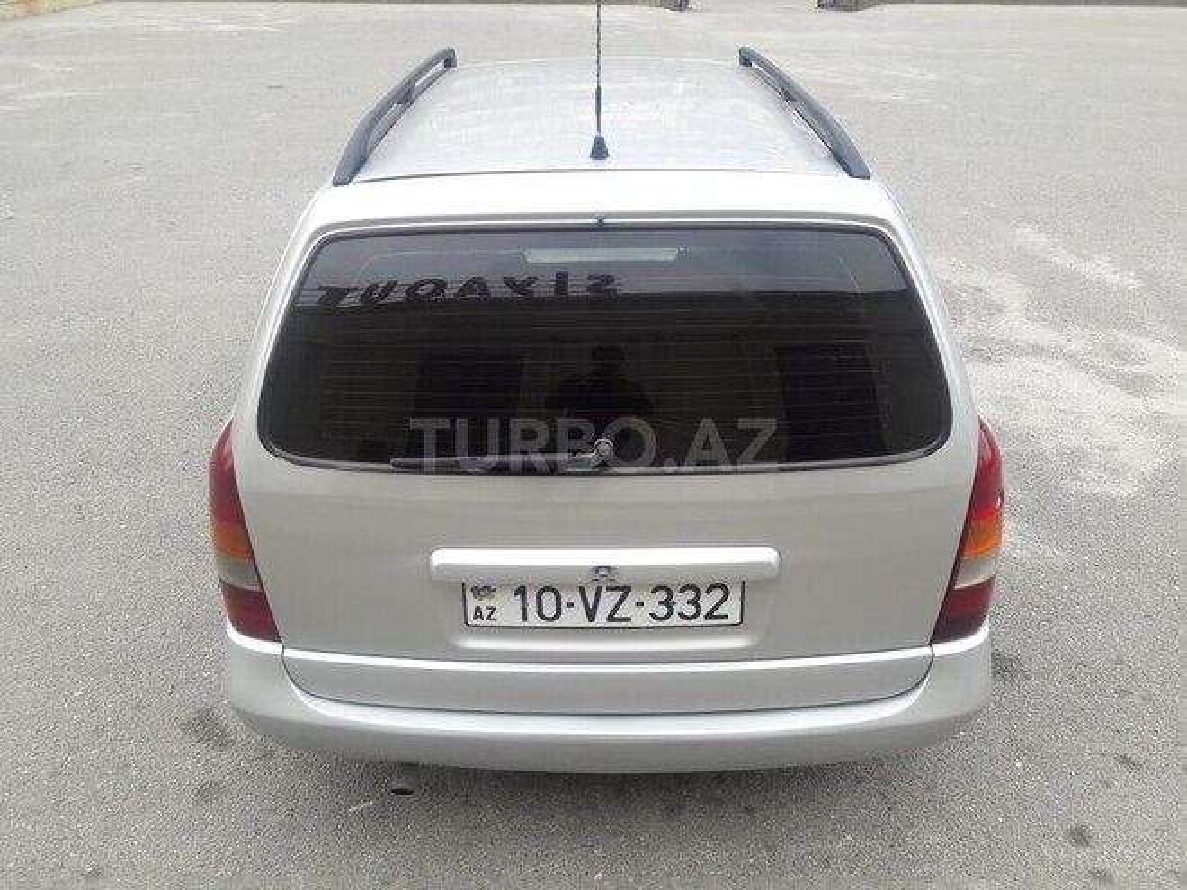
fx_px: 960
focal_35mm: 28
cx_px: 594
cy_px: 445
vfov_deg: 49.7
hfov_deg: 63.4
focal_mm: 3.7
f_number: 1.9
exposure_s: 1/396
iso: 40
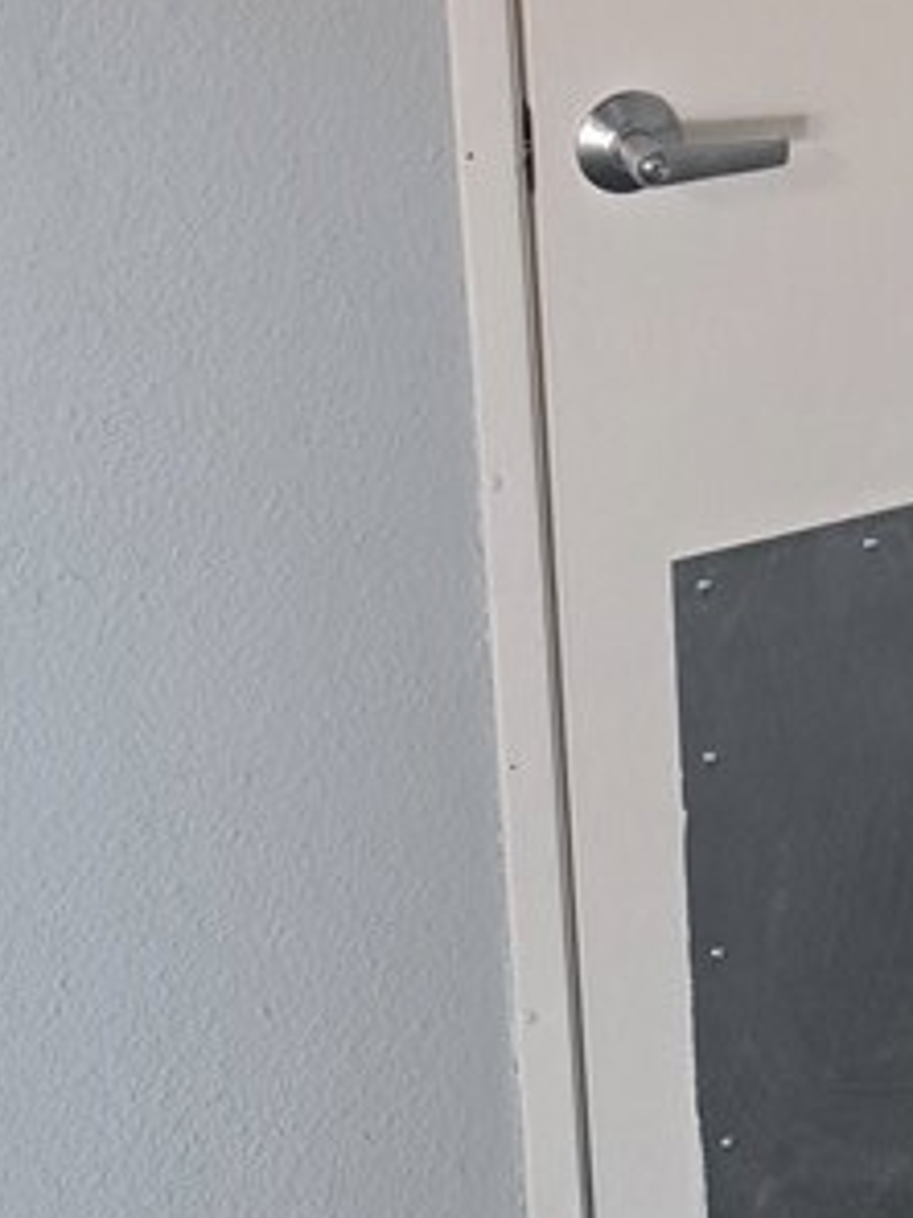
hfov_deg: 17.3
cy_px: -111
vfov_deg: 22.3
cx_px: 958
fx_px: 2919
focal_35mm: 83
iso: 200
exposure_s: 1/60
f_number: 1.8
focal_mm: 5.23
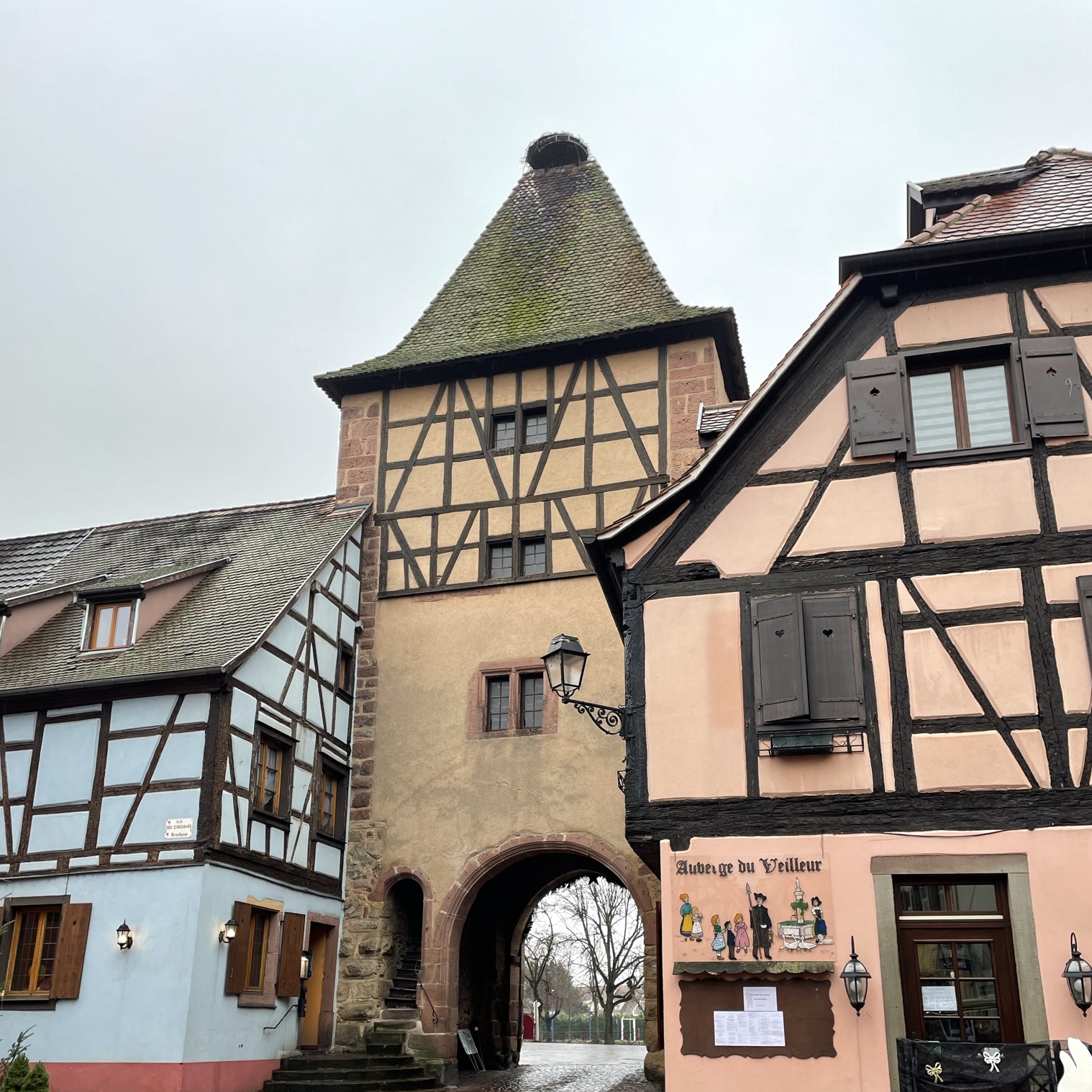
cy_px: 694
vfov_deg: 51.9
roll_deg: +0.4
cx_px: 546
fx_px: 1106
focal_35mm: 31
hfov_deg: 52.5
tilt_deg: +17.5
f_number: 1.6
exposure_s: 1/121
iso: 40
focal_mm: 4.2
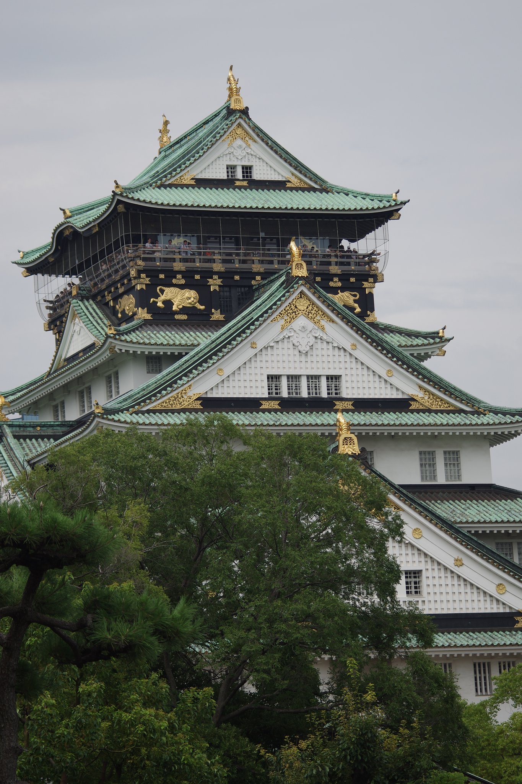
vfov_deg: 13.7
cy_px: 392
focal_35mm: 150
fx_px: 3263
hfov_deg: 9.1
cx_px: 261
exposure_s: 1/500
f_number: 5.6
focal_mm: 100
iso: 80
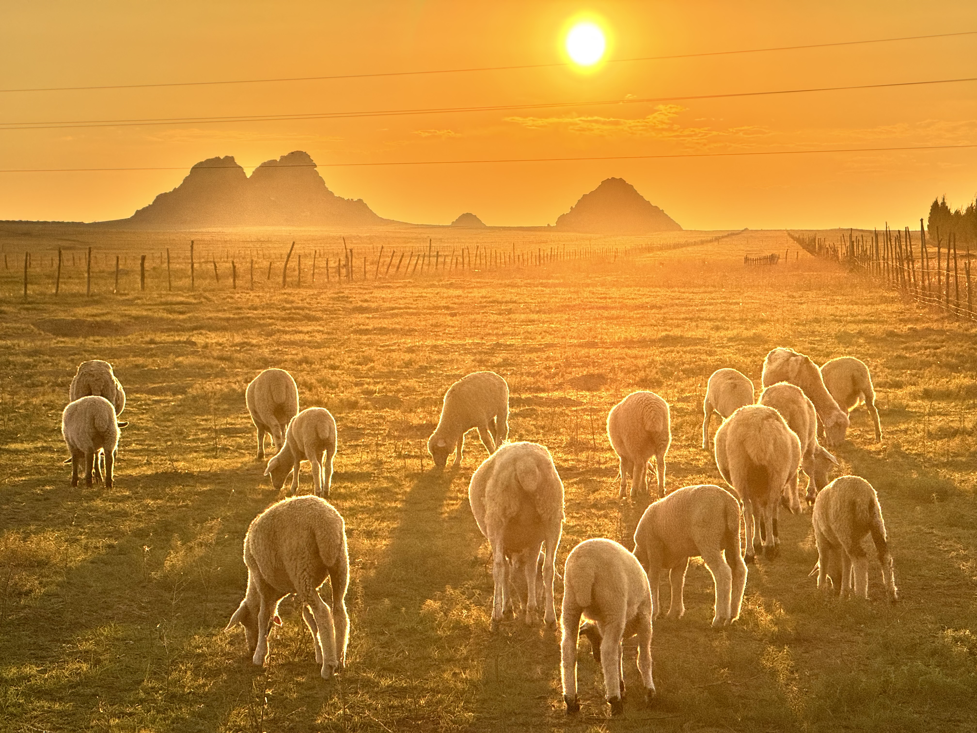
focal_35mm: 120
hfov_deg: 16.4
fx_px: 3387
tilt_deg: -1.9
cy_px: 366
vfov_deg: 12.3
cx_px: 488
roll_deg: +1.3
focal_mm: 15.66
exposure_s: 1/3690
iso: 50
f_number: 2.8
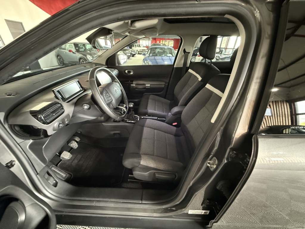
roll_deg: -1.8
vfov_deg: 85.7
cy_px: 114
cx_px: 152
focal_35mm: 14
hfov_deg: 102.1
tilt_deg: -30.6
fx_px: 123
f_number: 2.2
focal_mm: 2.22
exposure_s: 1/30
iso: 1600
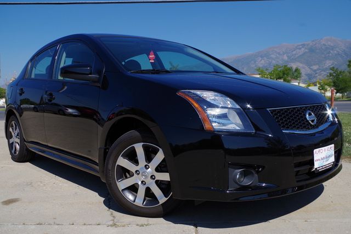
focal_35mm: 34
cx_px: 176
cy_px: 117
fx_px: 332
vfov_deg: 38.9
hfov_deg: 55.8
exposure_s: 1/500
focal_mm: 23.13
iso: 200
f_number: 9
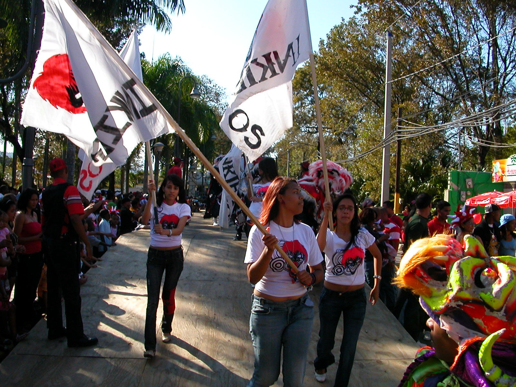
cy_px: 194
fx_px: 552
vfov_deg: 38.7
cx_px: 258
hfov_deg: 50.1
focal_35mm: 37
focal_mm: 5.6
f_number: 4.5
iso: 100
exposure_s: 1/358
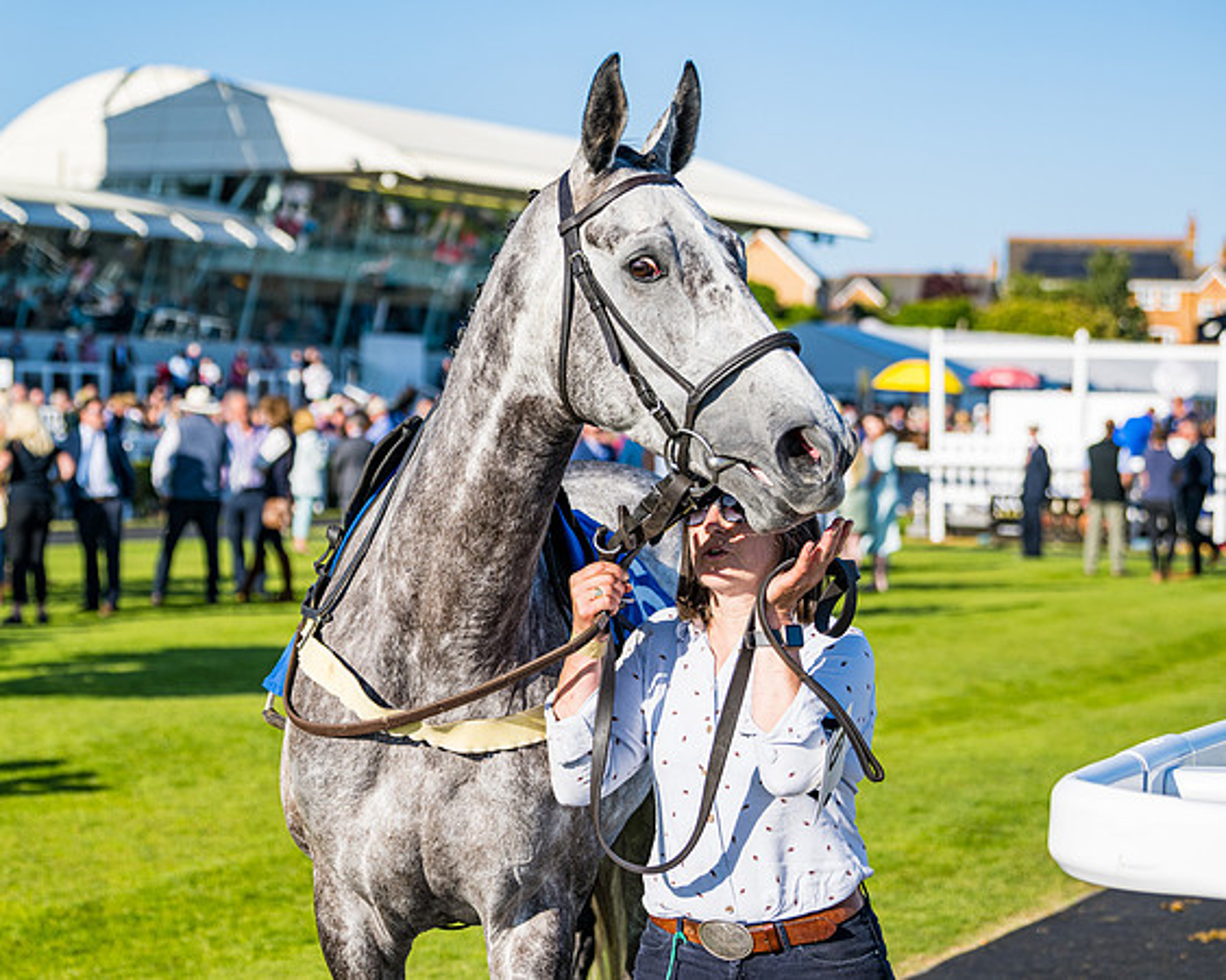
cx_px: 533
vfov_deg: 17.4
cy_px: 501
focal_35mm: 88
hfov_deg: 21.7
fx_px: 3203
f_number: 4
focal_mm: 70
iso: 200
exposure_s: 1/2000
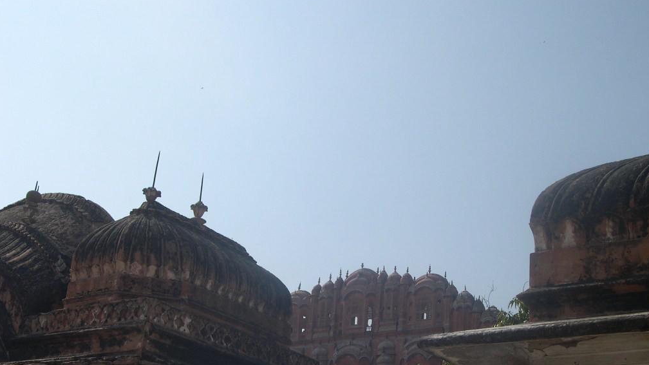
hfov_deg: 39.9
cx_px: 328
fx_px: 895
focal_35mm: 52
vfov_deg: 23.0
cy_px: 232
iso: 100
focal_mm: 10.1
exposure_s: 1/324
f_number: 8.4
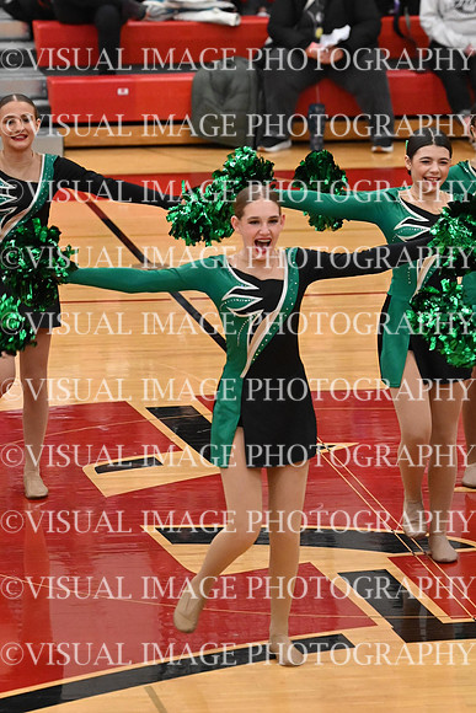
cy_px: 356
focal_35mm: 240
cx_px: 238
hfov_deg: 5.7
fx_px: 4757
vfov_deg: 8.6
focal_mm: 160
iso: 8000
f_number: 4
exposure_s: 1/400
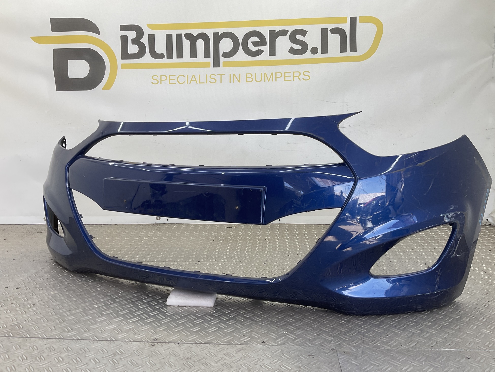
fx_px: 429
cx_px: 244
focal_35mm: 30
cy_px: 183
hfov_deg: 60.0
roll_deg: -0.7
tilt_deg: -9.1
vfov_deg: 46.8
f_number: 1.8
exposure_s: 1/113
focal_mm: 3
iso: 16
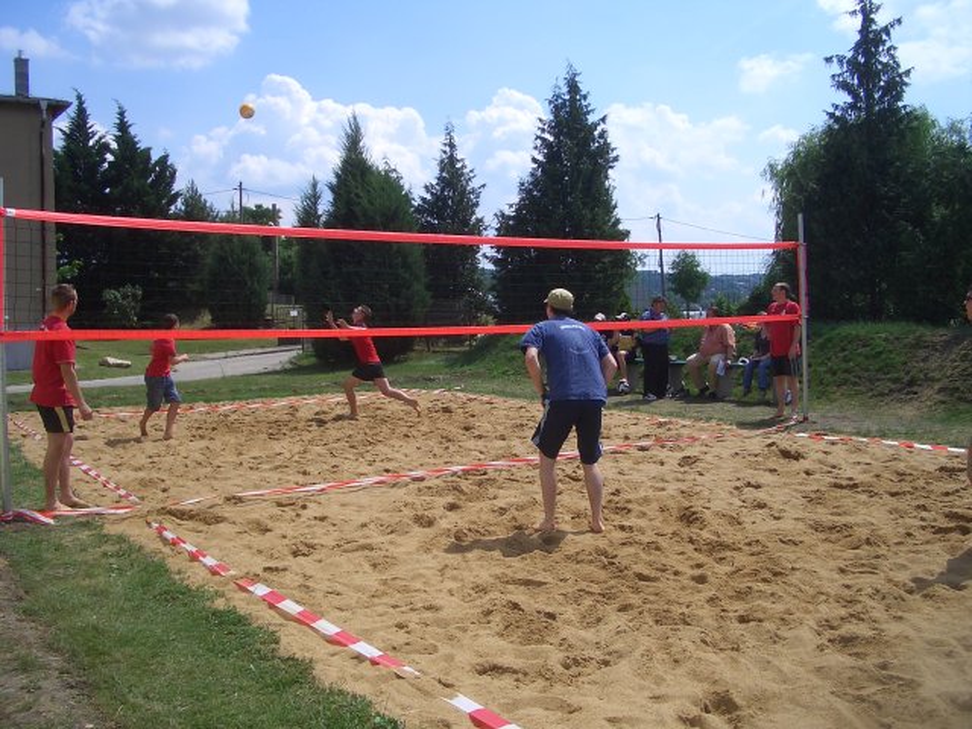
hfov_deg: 52.6
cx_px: 486
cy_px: 364
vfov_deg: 40.7
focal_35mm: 35
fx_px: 983
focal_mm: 5.8
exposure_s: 1/800
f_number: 4.3
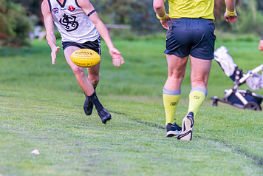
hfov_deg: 4.0
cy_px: 58
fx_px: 3809
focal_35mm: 521
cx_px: 58
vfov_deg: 2.6
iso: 1600
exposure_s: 1/200
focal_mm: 320
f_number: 5.6
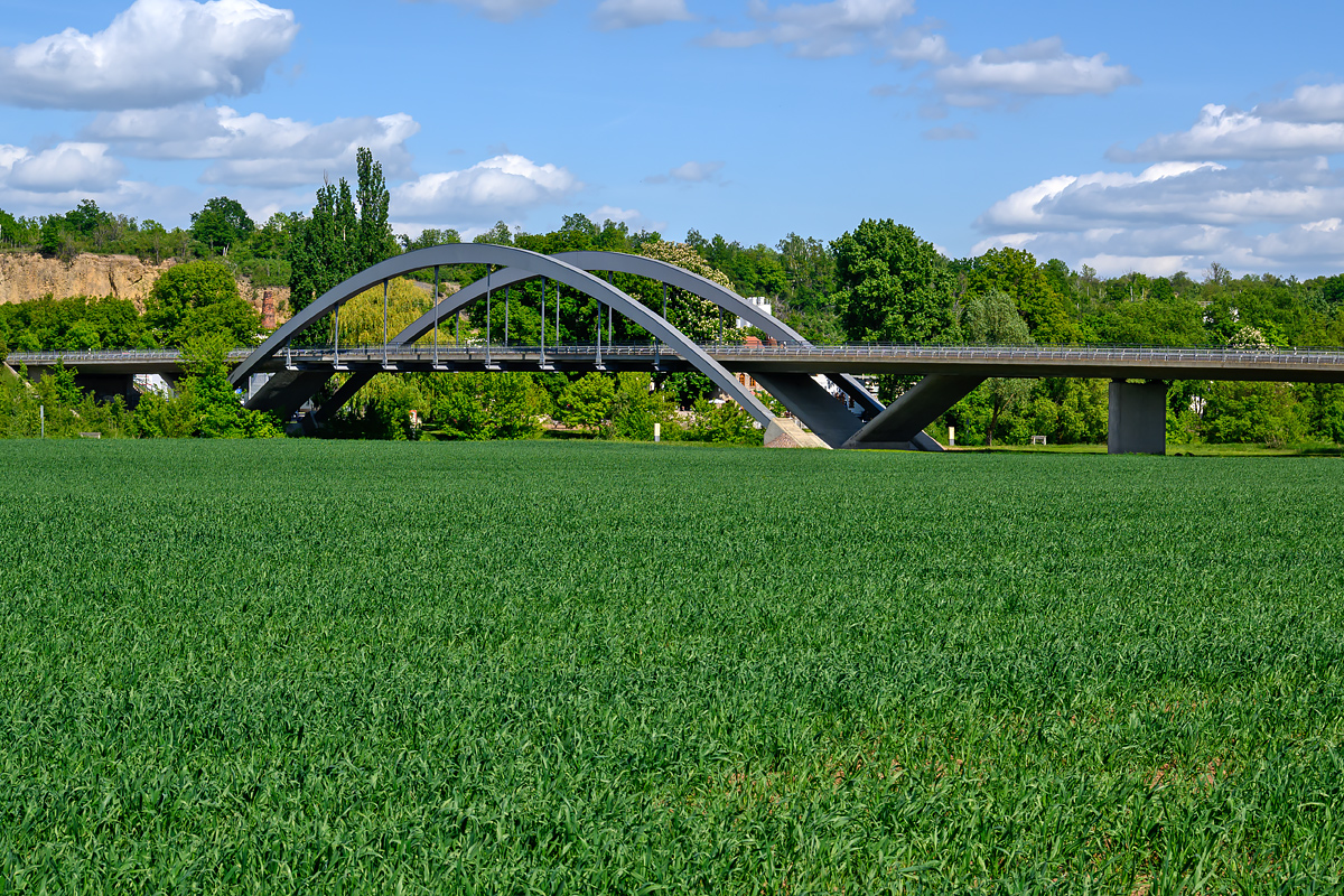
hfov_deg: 27.0
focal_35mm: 75
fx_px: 2800
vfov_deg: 18.2
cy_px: 448
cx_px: 672
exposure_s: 1/800
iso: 200
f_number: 8
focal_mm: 50
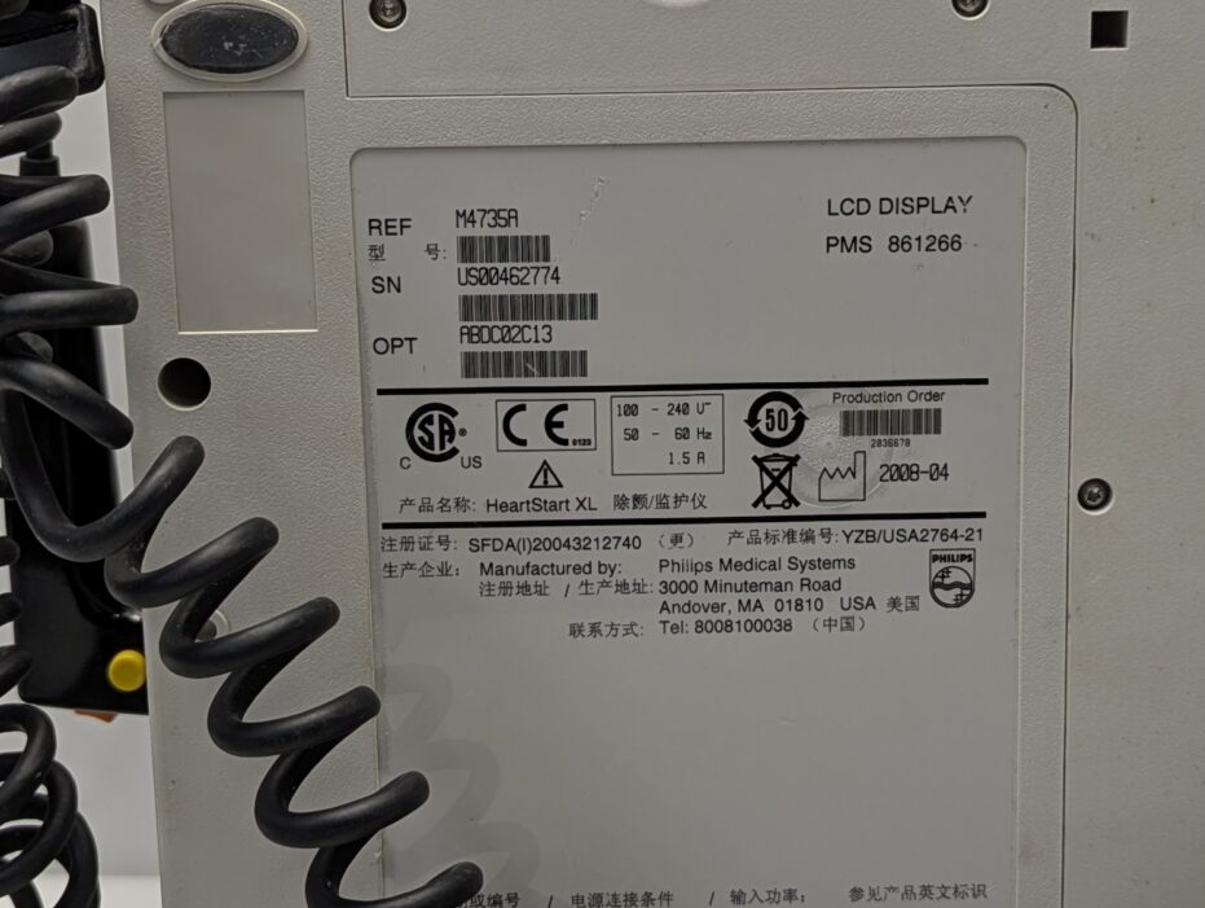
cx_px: 704
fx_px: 2301
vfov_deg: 22.3
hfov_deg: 29.3
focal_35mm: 66
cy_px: 451
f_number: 1.85
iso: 54
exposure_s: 1/50
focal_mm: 6.81
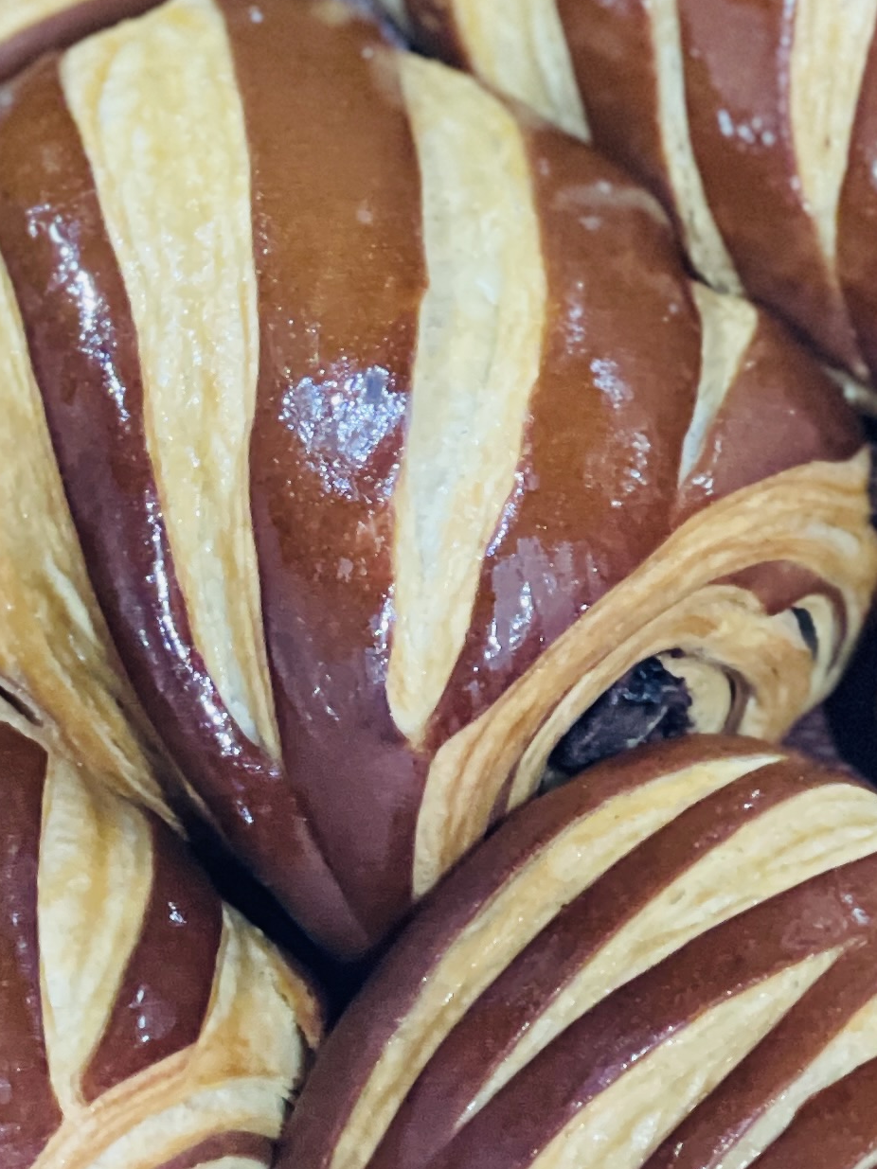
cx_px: -134
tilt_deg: -61.3
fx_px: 7061
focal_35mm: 209
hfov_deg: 7.1
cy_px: 251
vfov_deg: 9.4
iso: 400
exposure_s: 1/25
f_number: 2.2
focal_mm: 7.5
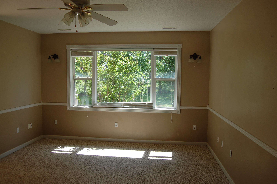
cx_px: 138
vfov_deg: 47.8
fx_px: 208
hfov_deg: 67.4
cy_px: 92
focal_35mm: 27
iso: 200
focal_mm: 18
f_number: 6.3
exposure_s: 1/160
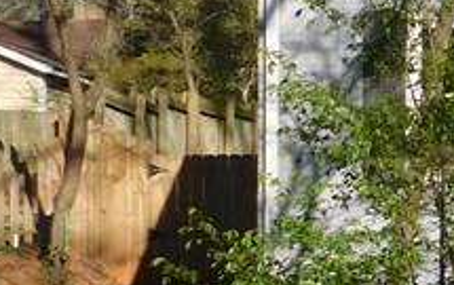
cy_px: 228
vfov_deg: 5.1
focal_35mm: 257
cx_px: 933
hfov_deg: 7.8
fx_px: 3184
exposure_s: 1/800
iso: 125
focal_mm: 9
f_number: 3.8
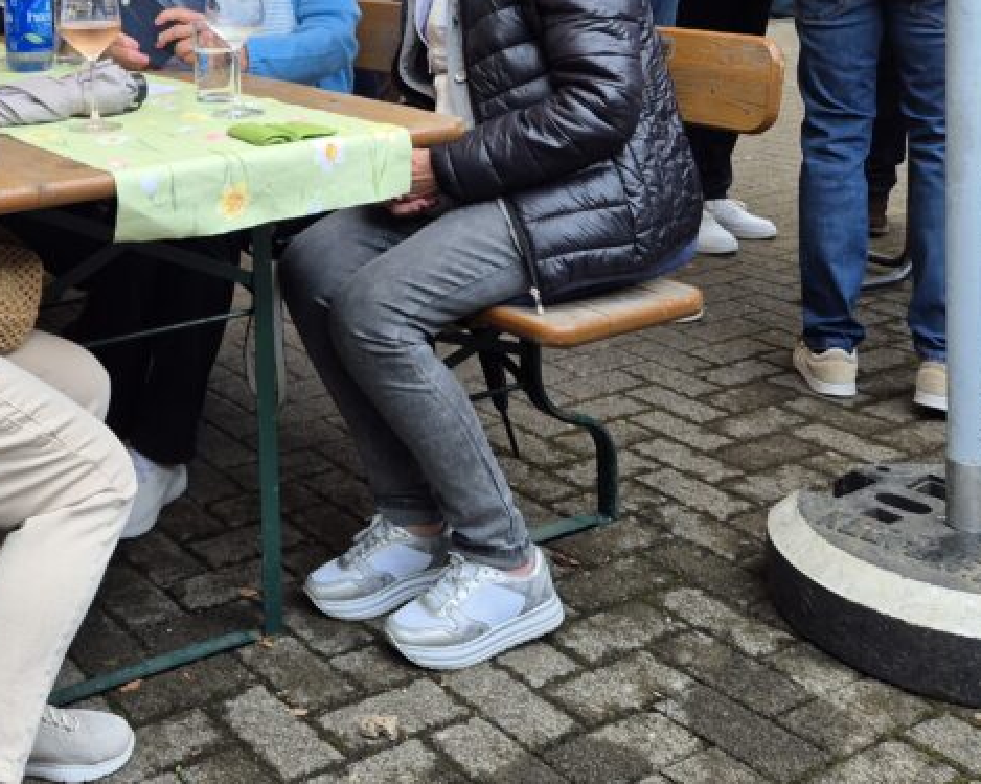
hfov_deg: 35.9
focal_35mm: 49
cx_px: 107
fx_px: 1422
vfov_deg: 29.3
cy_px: 48
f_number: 1.8
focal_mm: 5.4
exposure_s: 1/100
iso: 50
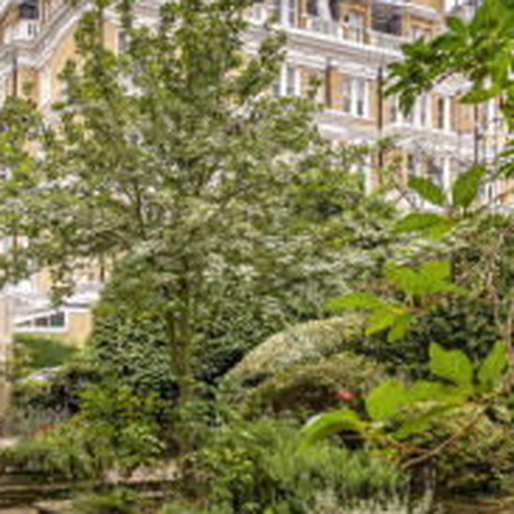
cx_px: 157
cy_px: 316
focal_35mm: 42
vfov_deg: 39.8
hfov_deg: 39.4
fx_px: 706
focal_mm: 13
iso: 400
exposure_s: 1/400
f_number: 8
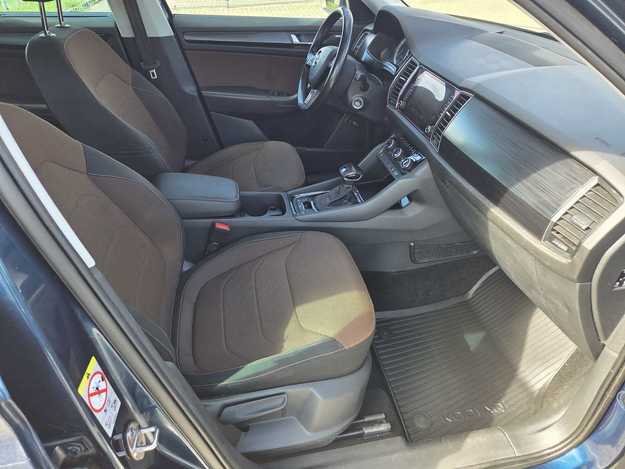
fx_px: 415
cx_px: 312
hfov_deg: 73.9
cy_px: 234
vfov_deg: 58.9
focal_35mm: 23
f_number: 1.8
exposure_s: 1/180
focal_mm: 5.4
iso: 80
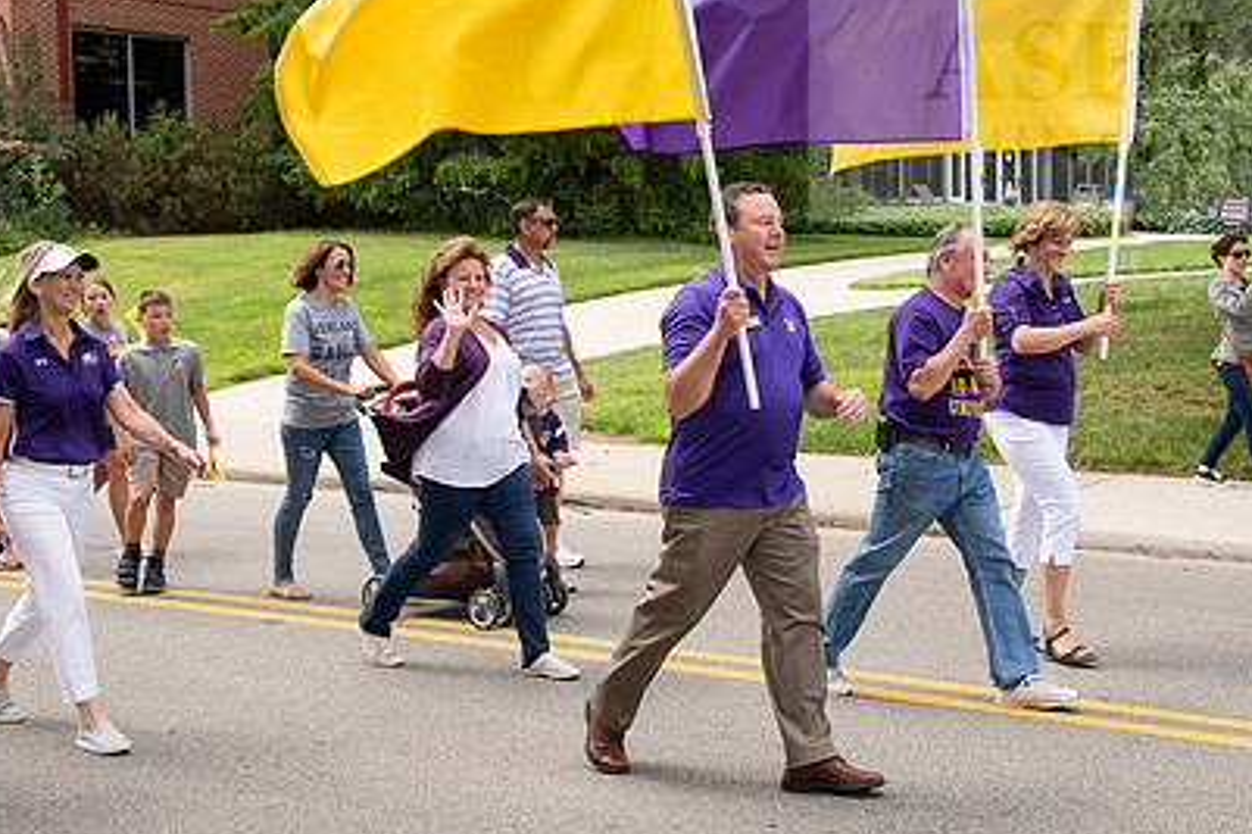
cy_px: 339
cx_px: 715
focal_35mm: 55
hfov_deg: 36.2
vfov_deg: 24.6
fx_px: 1912
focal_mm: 38
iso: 320
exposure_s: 1/400
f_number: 6.3
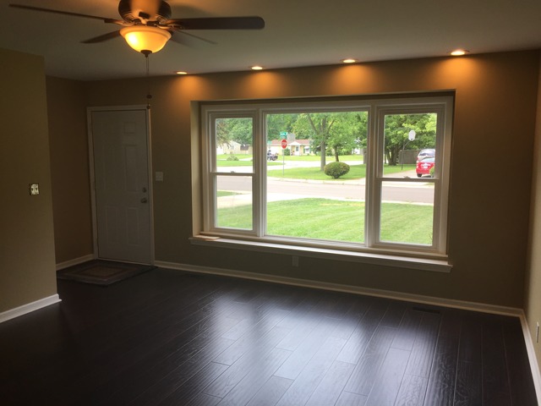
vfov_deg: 48.2
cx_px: 270
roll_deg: -0.6
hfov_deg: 61.7
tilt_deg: -3.1
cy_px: 203
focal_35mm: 29
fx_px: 453
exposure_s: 1/235
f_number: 2.2
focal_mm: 4.15
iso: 32
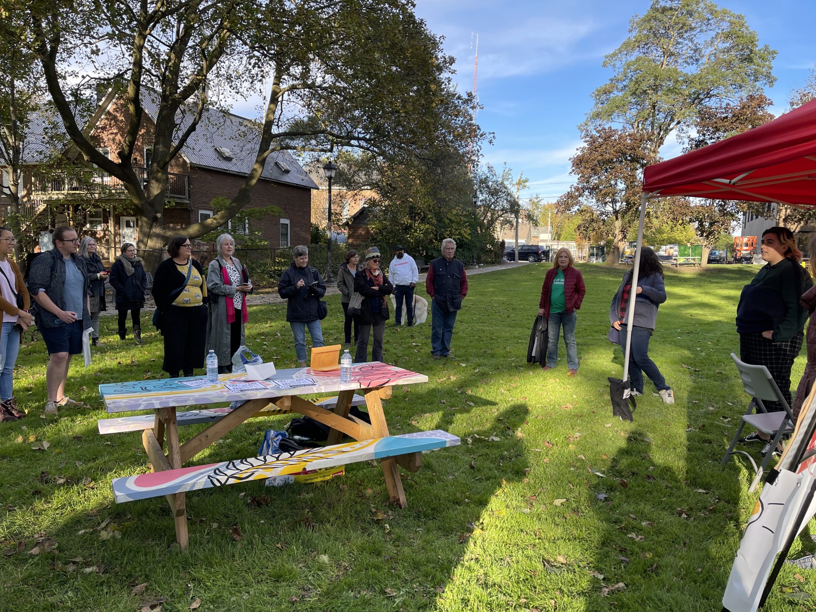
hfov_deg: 65.3
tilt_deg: -6.3
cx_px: 414
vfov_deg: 51.4
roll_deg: -2.4
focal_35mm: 27
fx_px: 637
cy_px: 314
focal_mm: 5.1
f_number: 1.6
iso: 32
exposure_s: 1/461
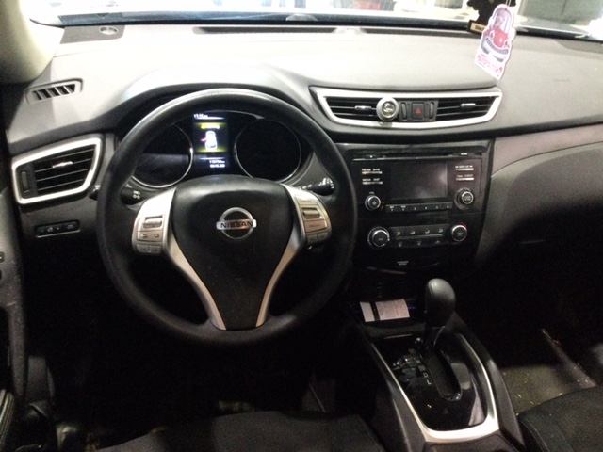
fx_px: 540
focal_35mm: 31
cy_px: 226
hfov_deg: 58.4
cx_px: 302
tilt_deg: -34.5
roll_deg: -8.1
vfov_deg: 45.4
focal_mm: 3.3
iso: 320
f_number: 2.4
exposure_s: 1/15
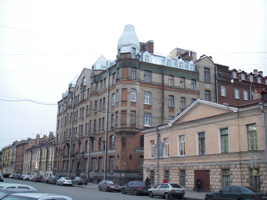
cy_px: 100
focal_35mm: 44
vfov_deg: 32.9
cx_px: 134
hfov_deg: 42.9
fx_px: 339
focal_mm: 7.3
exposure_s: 1/50
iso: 250
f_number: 3.4
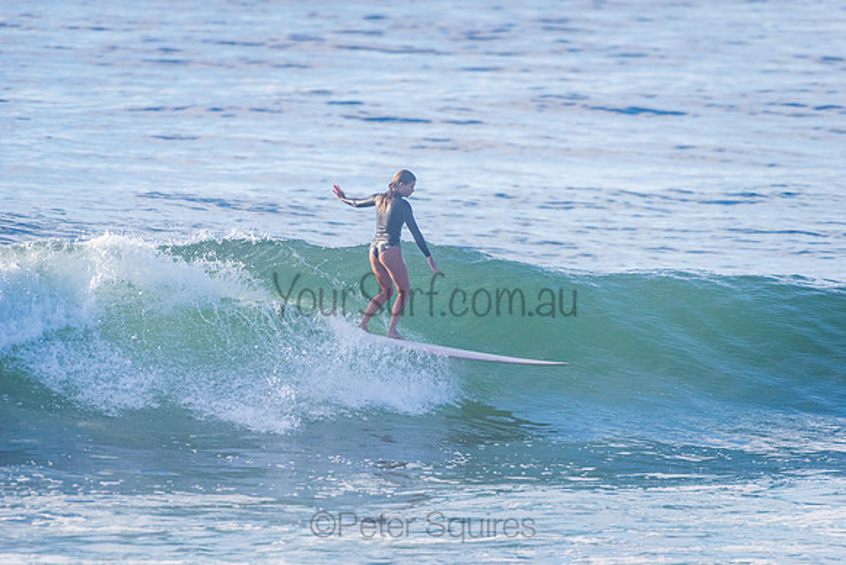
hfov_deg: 4.1
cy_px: 282
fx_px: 11752
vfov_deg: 2.8
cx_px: 423
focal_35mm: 500
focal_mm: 500
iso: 360
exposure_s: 1/2000
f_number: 5.6
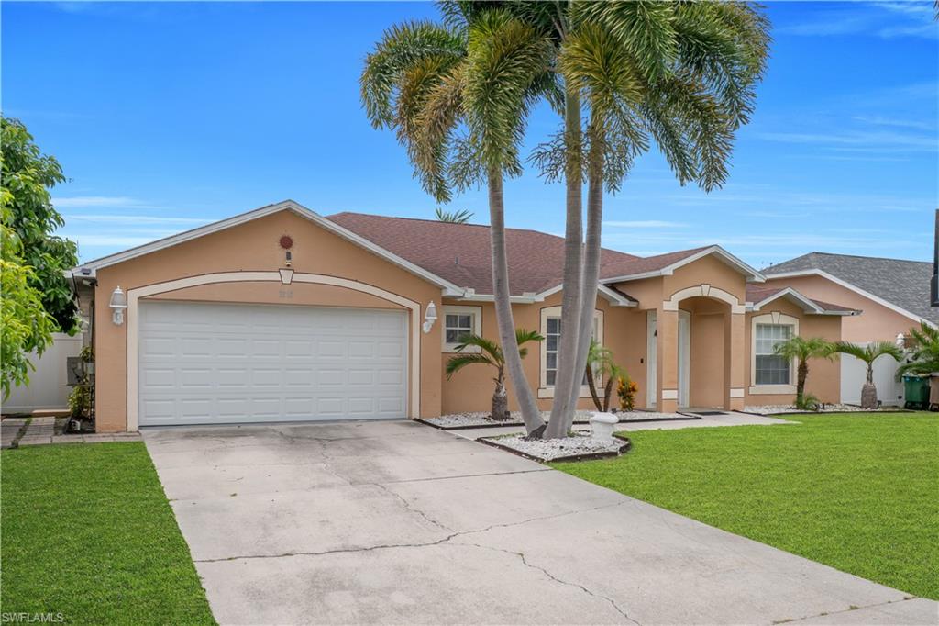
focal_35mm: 30
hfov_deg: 61.9
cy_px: 313
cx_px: 470
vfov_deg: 43.6
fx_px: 782
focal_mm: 20
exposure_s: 1/250
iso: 100
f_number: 8
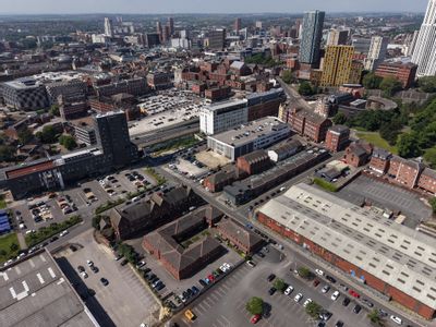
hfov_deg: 71.6
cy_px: 164
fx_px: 302
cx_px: 218
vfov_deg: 56.8
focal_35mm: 24
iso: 100
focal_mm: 8.67
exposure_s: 1/4000
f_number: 1.8
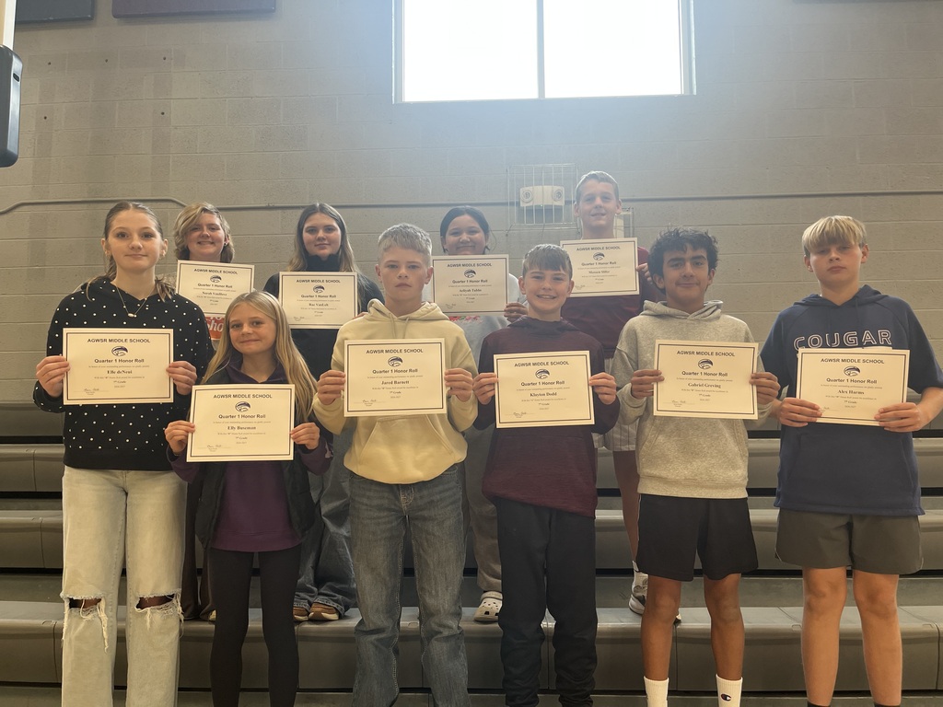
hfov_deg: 67.3
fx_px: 708
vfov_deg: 53.1
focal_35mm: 26
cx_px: 472
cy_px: 354
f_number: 1.6
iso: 80
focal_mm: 5.1
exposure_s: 1/120
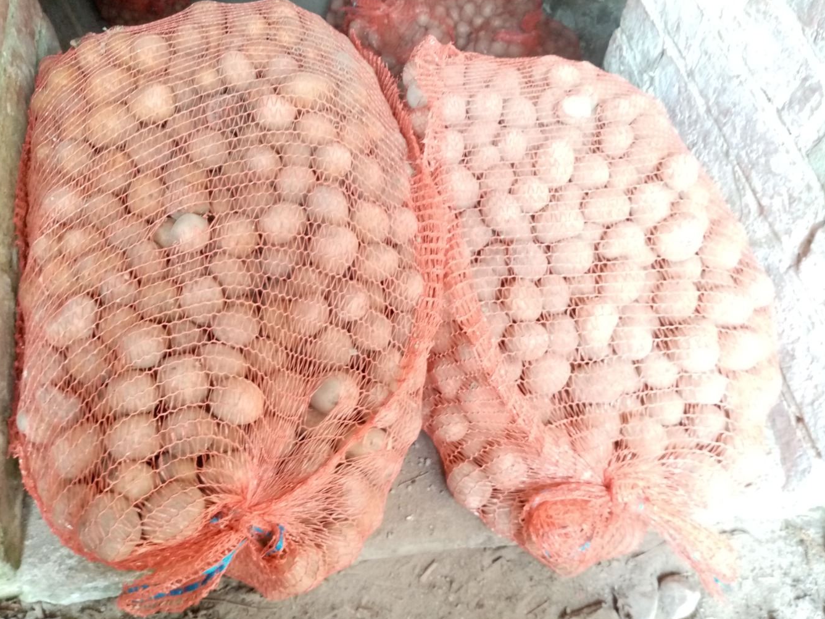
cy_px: 318
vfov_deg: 49.7
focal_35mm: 28
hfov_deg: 63.4
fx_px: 667
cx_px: 417
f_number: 1.8
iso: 372
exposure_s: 1/33.3
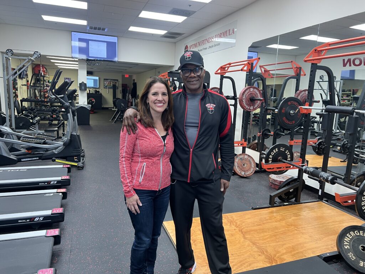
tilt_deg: -9.2
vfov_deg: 53.1
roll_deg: -2.1
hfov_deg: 67.3
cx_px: 182
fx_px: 274
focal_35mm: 26
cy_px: 137
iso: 100
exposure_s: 1/60
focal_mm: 5.7
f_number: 1.5
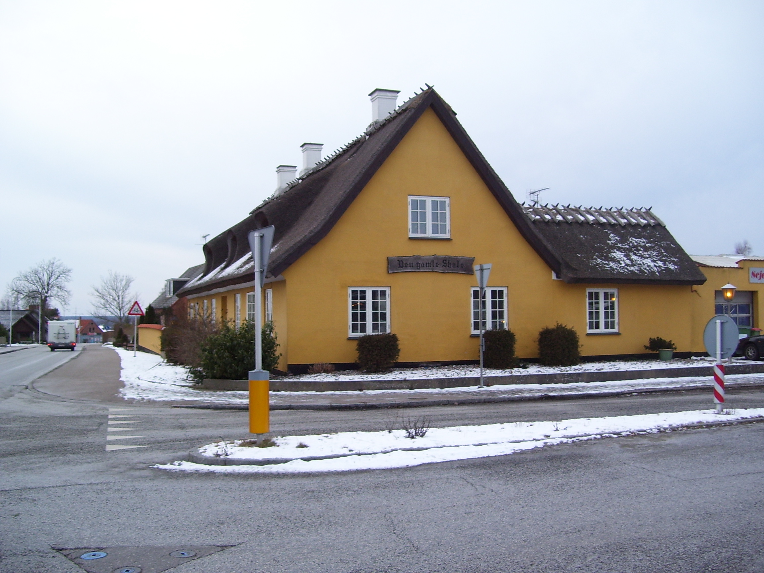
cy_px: 286
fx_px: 795
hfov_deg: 51.4
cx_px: 382
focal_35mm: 36
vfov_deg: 39.7
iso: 80
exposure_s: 1/60
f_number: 2.7
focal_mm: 6
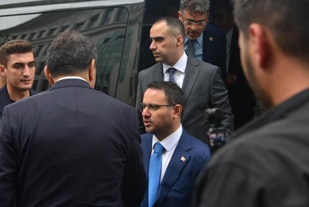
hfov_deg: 29.2
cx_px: 140
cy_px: 113
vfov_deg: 19.8
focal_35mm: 69
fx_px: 593
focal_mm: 56
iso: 1000
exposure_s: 1/800
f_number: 5.6
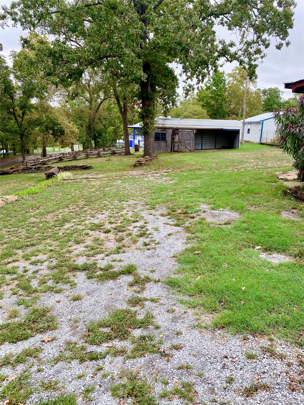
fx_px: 304
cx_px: 152
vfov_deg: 67.3
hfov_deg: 53.1
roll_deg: -1.7
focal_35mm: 26
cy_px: 202
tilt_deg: -13.5
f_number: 1.8
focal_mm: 4.25
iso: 32
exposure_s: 1/322
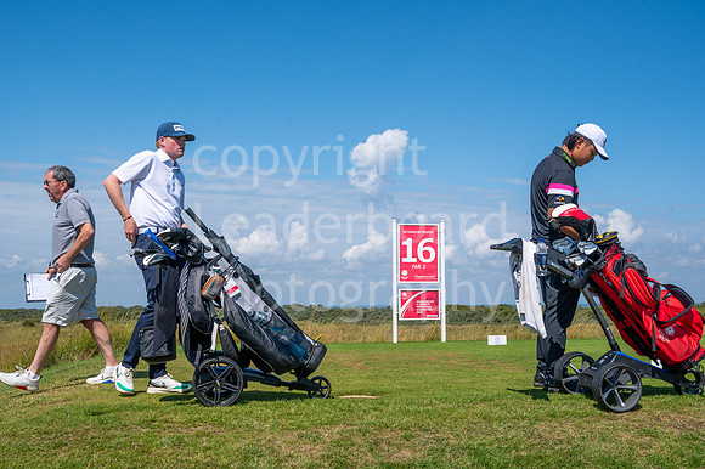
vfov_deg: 31.9
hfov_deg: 46.4
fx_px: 822
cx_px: 352
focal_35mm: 42
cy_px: 234
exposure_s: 1/250
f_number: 10
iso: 100
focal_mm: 42
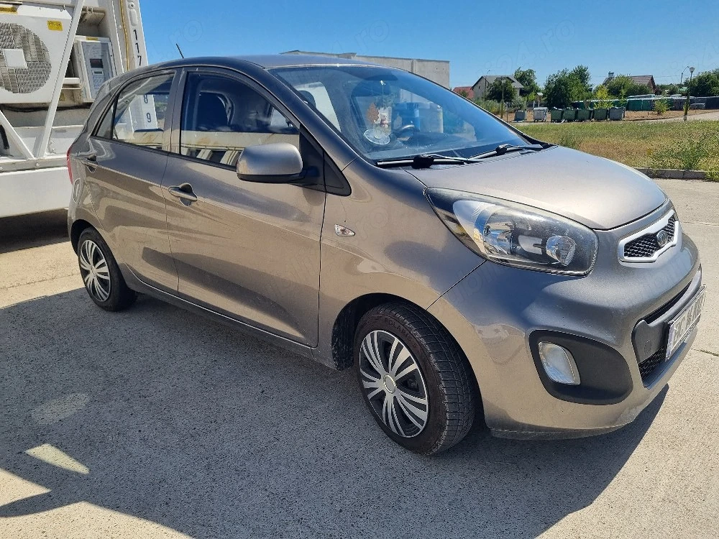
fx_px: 540
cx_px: 360
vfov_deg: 53.1
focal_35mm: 26
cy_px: 270
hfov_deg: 67.3
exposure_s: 1/2500
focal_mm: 5.4
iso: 50
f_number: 1.8
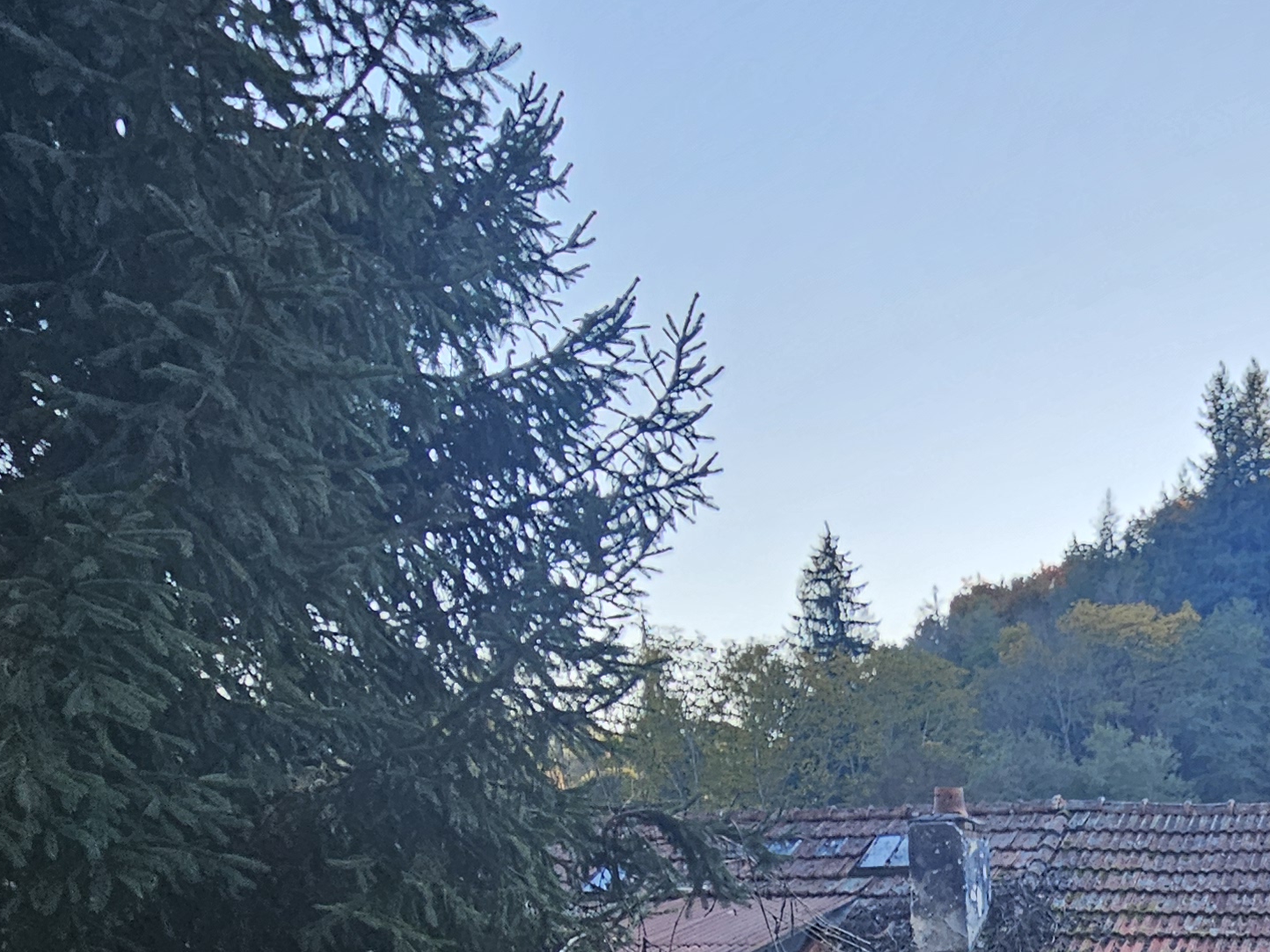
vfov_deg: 31.6
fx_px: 1321
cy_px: 1203
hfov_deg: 40.7
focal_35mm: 36
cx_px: 1415
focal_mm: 2.2
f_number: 2.2
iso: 64
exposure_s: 1/276
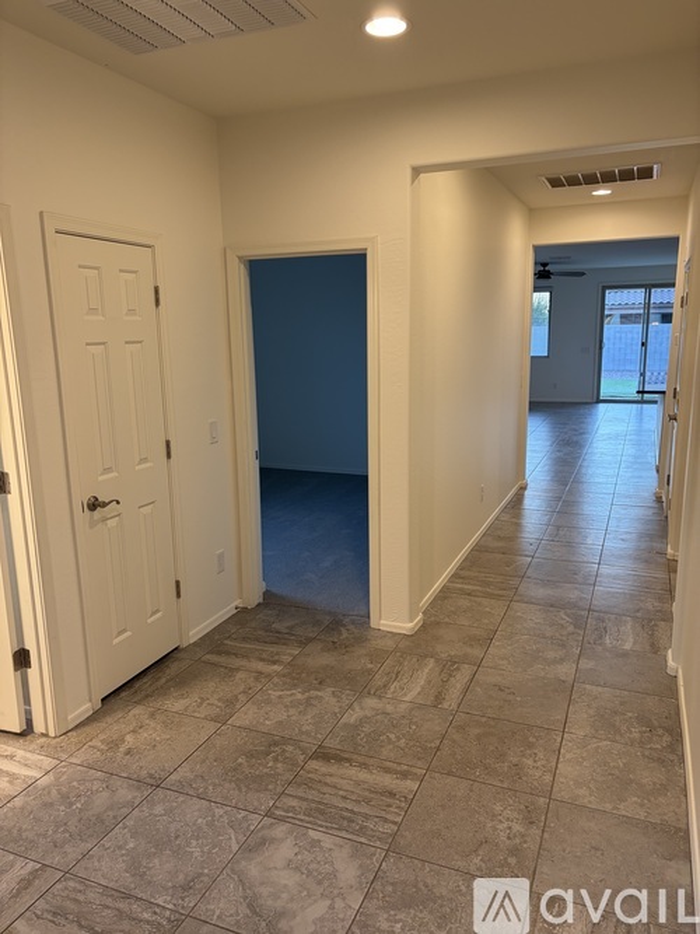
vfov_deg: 67.3
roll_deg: +0.4
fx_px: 701
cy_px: 467
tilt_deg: -10.0
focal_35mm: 26
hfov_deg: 53.0
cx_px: 350
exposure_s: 1/60
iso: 100
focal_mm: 5.96
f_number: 1.6
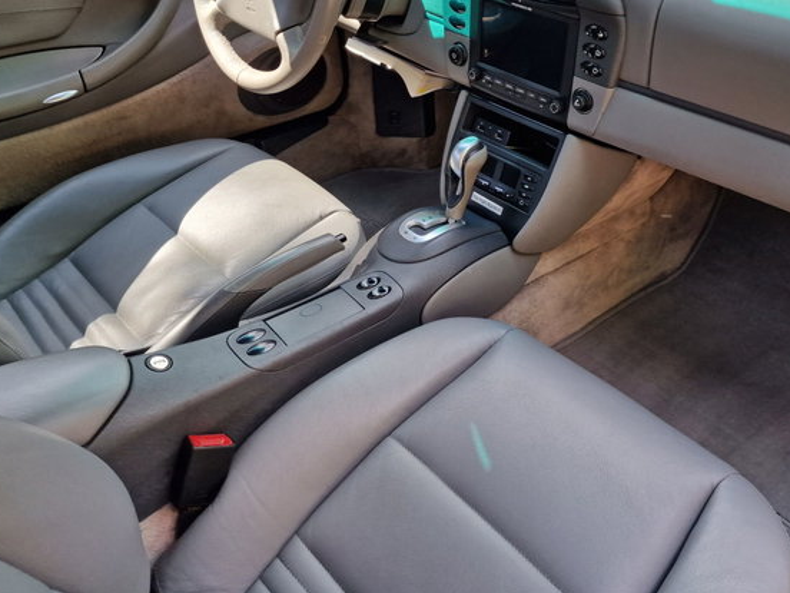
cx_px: 459
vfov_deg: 43.9
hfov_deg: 56.5
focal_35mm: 32
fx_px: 730
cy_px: 229
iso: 50
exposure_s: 1/180
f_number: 1.8
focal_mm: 6.4
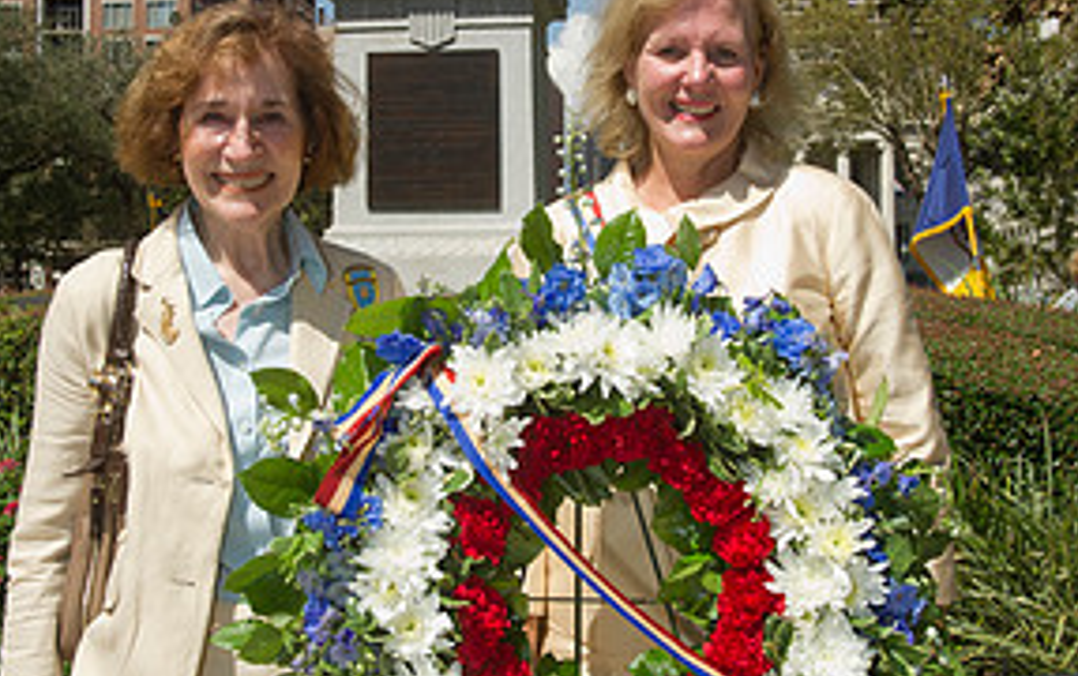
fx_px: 1500
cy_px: 267
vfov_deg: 25.4
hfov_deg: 39.5
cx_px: 524
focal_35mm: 51
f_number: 10
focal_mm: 32
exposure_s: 1/250
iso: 200
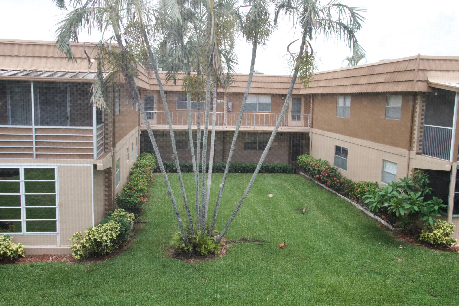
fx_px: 459
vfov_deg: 36.9
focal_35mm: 36
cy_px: 153
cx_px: 230
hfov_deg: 53.1
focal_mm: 24
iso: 1400
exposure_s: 1/200
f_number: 11
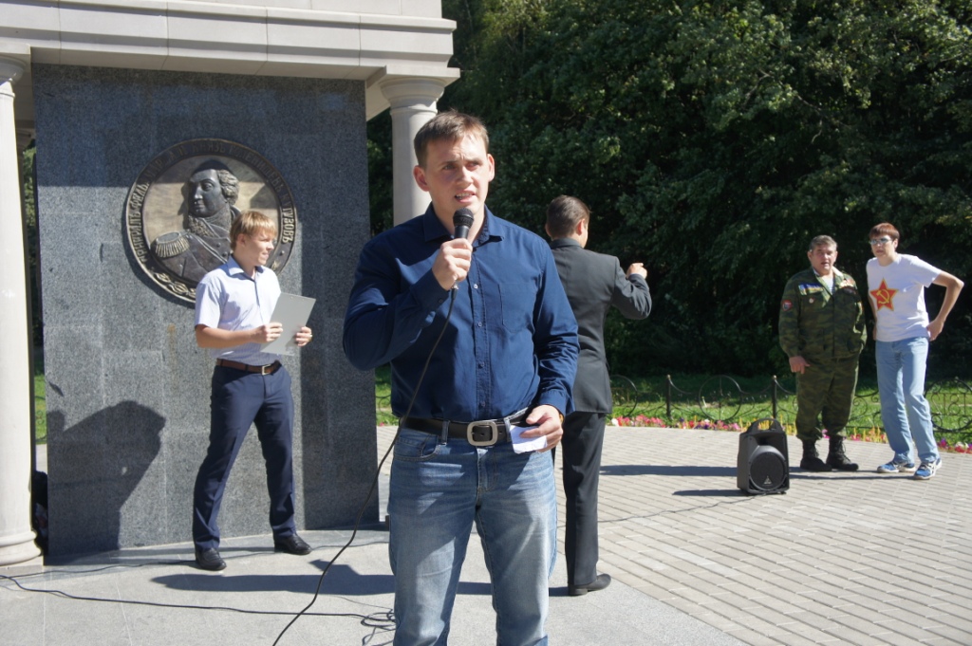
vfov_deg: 33.0
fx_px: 1093
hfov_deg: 48.0
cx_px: 486
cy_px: 323
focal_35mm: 40
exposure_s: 1/640
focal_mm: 27
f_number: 5.6
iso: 200
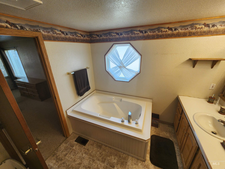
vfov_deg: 89.9
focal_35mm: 13
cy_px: 84
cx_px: 112
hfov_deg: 106.2
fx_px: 84
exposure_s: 1/120
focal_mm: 2.2
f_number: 2.2
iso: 80
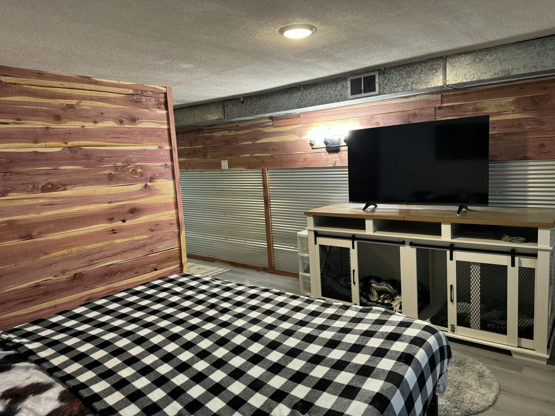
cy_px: 208
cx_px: 278
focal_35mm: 24
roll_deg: +3.6
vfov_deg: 56.8
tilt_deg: -7.7
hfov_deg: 71.6
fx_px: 385
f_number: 1.78
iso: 400
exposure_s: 1/60
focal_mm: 6.76
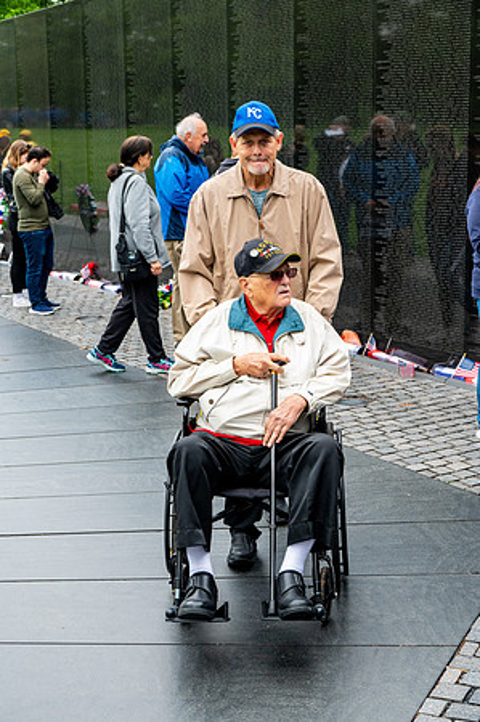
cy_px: 361
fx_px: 1102
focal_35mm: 55
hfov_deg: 24.6
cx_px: 240
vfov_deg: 36.3
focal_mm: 55
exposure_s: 1/640
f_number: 8
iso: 1600
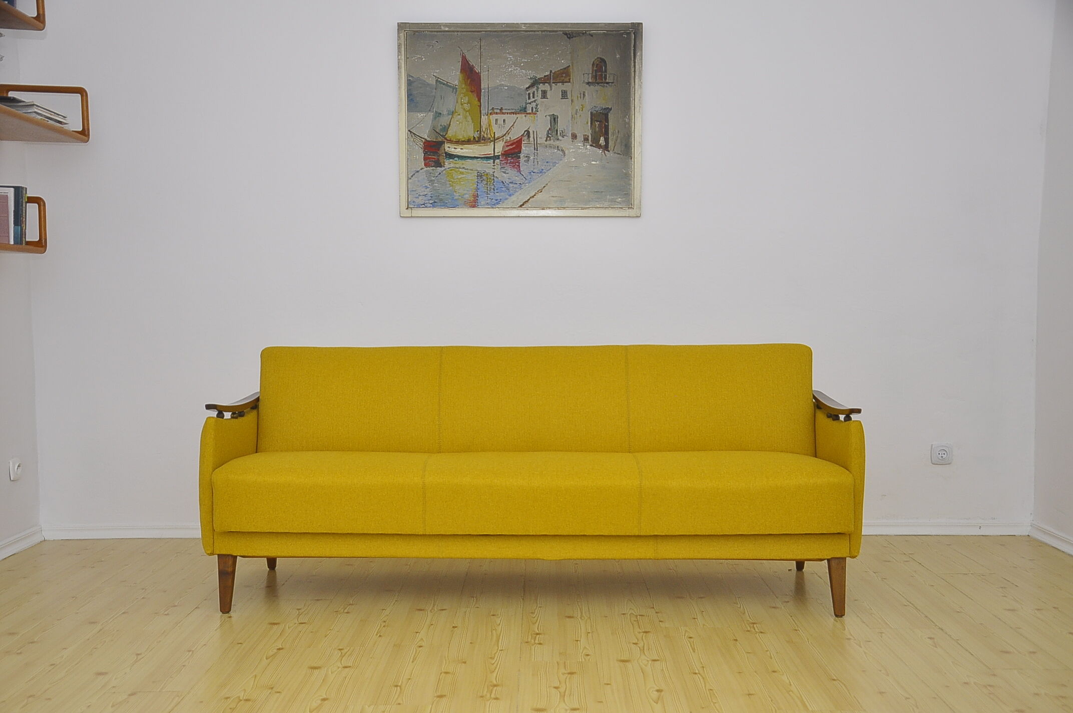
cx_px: 536
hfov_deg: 46.4
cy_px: 356
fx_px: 1250
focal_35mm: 42
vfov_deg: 31.8
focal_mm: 28
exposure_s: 1/125
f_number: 4
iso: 400
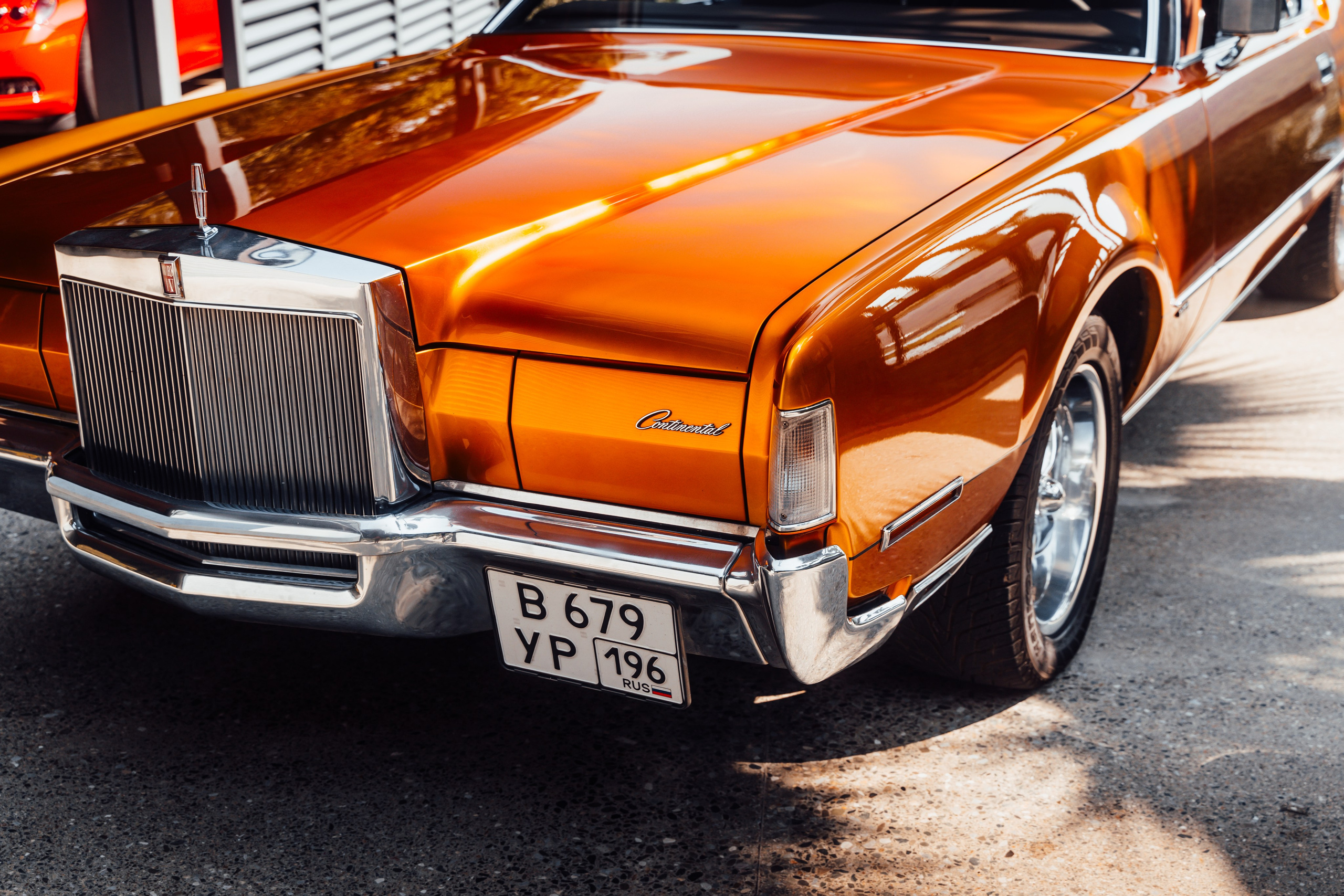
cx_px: 672
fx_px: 1792
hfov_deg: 41.1
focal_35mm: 48
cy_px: 448
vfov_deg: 28.1
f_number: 4.5
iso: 160
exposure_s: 1/160
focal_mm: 48
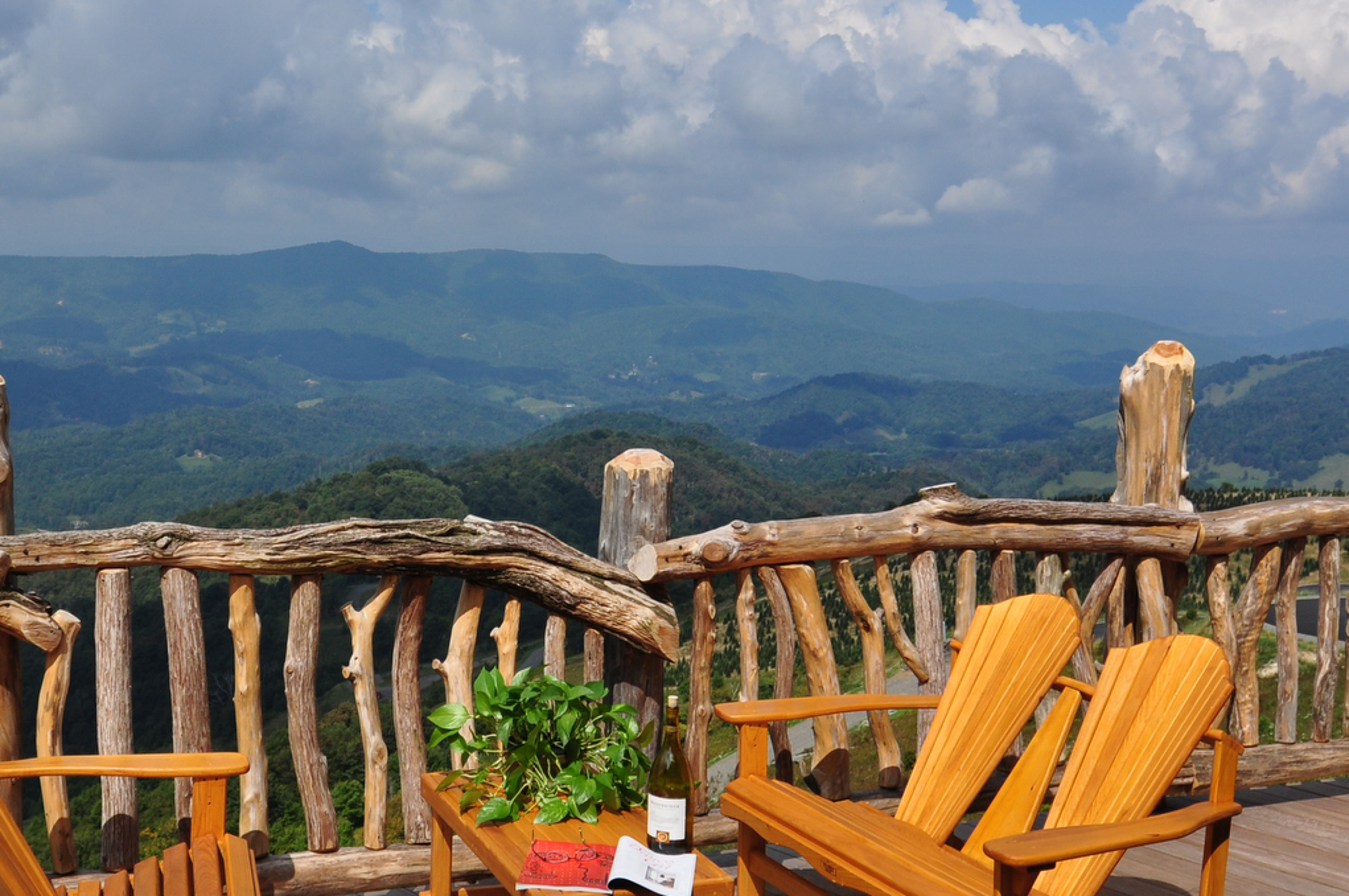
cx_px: 497
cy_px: 365
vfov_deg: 28.0
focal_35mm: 48
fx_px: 1794
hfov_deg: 40.9
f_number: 8
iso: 200
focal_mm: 17
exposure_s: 1/1250
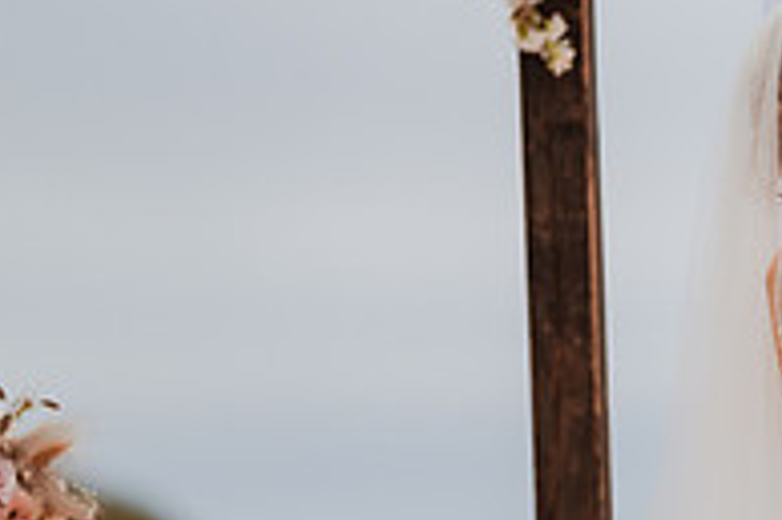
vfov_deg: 3.4
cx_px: 951
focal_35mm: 404
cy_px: 181
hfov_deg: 5.1
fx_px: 8768
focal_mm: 135
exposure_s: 1/3200
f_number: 1.8
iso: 500
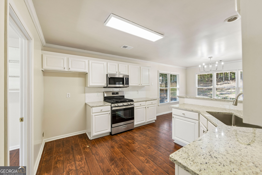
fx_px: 102
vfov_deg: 81.2
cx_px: 131
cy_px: 88
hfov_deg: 104.3
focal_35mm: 14
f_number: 8
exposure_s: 1/15
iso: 250
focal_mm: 14
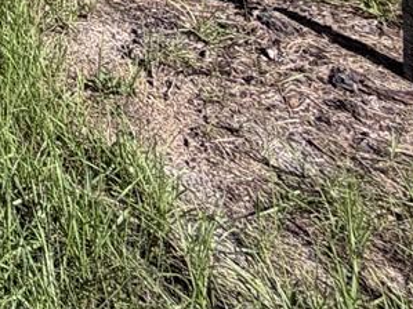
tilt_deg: -1.1
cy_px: -462
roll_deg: +2.6
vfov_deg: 13.4
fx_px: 894
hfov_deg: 15.7
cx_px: -541
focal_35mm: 75
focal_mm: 2.22
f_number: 2.2
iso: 20
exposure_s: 1/770
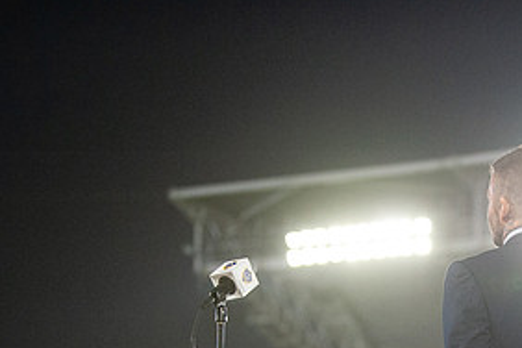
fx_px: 2088
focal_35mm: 144
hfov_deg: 14.2
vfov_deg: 9.5
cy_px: 354
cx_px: 389
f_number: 2.8
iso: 3200
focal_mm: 70
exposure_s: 1/2000
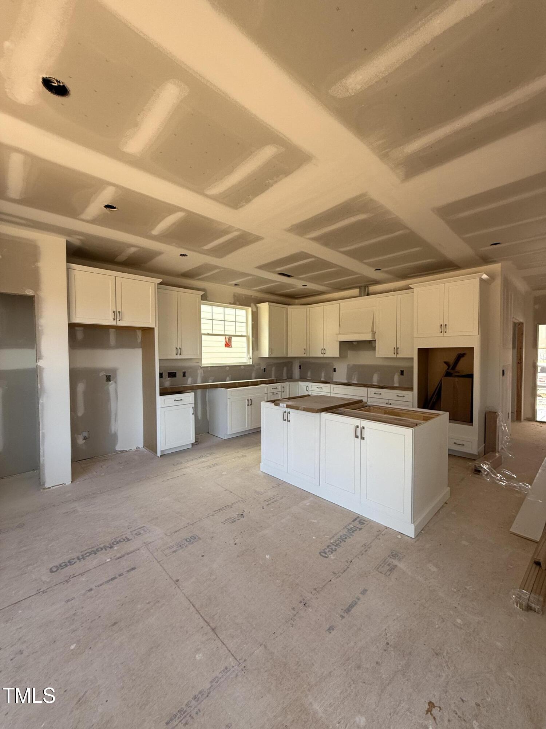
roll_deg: +0.5
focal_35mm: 14
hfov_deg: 85.7
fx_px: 294
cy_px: 364
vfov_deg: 102.1
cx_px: 273
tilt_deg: -0.8
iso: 80
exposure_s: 1/99
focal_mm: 2.22
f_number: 2.2
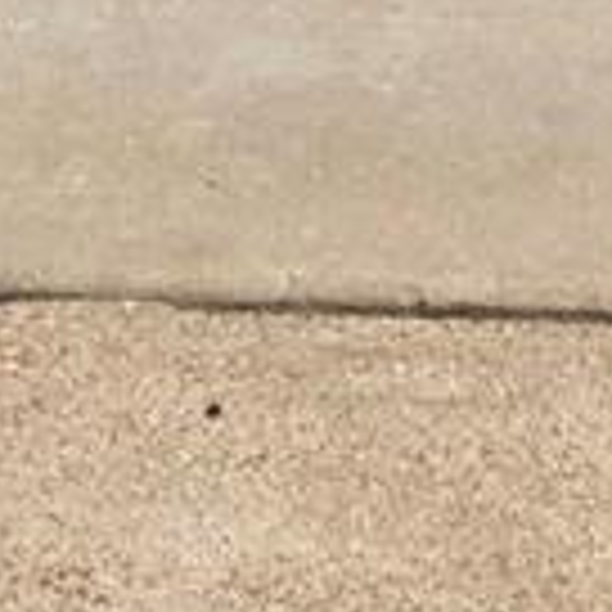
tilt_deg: +5.7
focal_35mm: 218
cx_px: 171
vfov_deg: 6.9
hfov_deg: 8.0
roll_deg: -0.9
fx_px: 4360
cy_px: -1458
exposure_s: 1/706
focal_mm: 3.99
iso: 20
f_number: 1.8
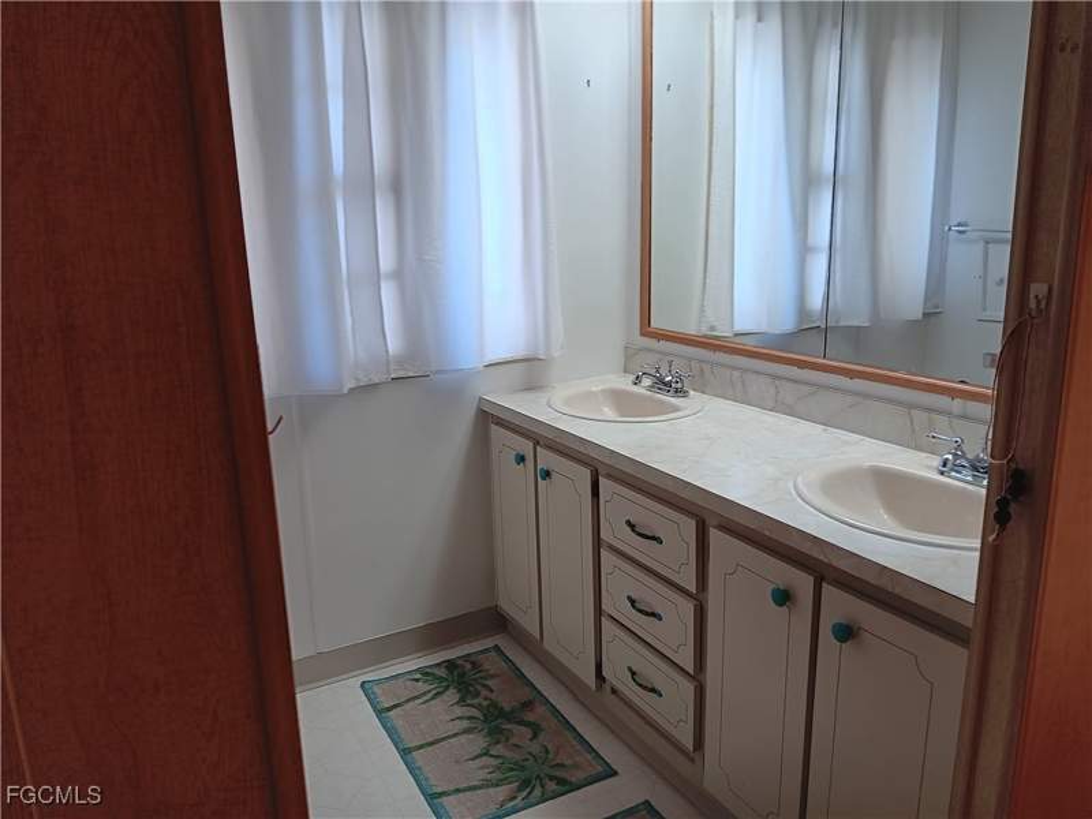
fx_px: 820
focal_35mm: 26
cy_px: 410
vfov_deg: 53.1
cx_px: 546
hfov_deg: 67.3
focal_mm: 3.98
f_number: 1.8
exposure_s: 1/34.5
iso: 40
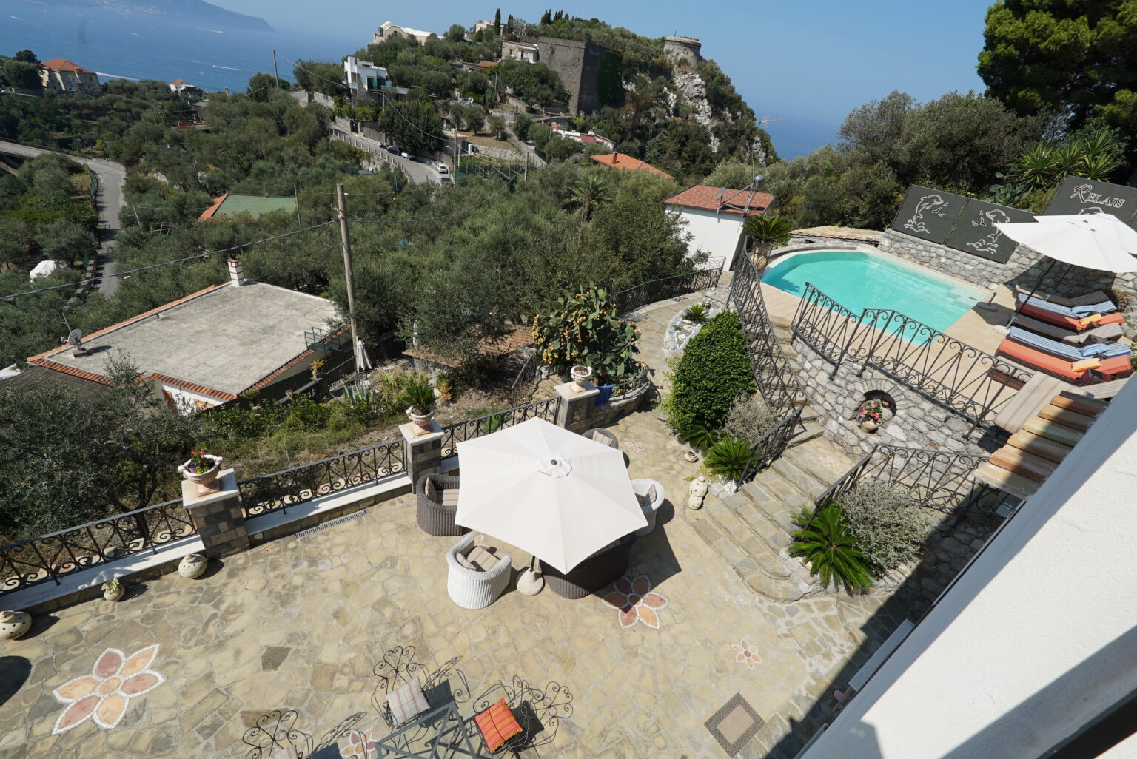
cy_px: 380
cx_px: 568
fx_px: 506
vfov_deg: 73.8
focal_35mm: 16
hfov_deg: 96.7
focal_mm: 16
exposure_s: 1/160
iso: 100
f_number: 13
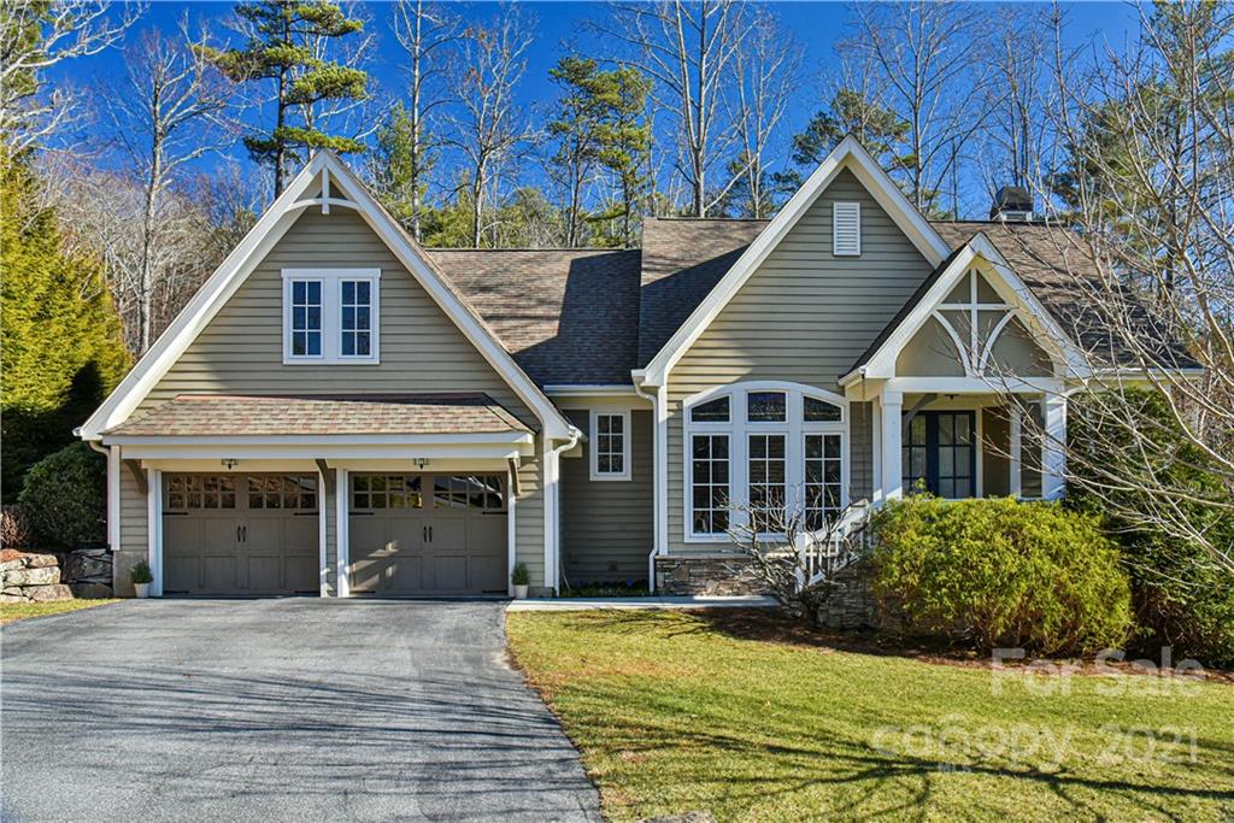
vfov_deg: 47.9
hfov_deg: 67.4
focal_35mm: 27
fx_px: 926
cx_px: 617
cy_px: 412
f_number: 10
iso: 1600
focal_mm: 27
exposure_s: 1/400
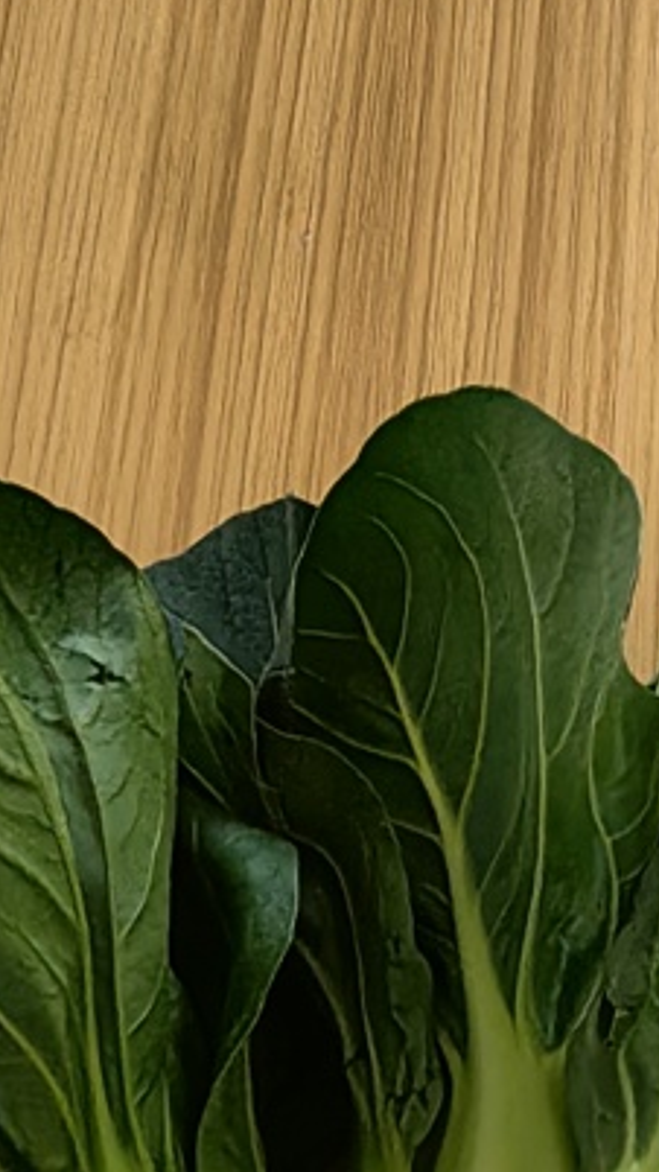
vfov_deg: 26.3
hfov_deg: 15.3
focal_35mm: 78
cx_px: 604
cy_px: 1048
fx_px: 2424
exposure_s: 1/33.3
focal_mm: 1.95
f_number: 2.2
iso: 200
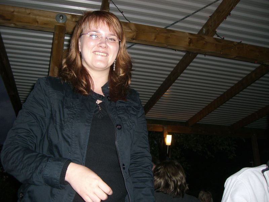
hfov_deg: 49.0
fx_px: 295
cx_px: 134
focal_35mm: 38
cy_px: 101
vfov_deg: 37.7
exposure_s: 1/60
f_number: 2.7
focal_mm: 6.2
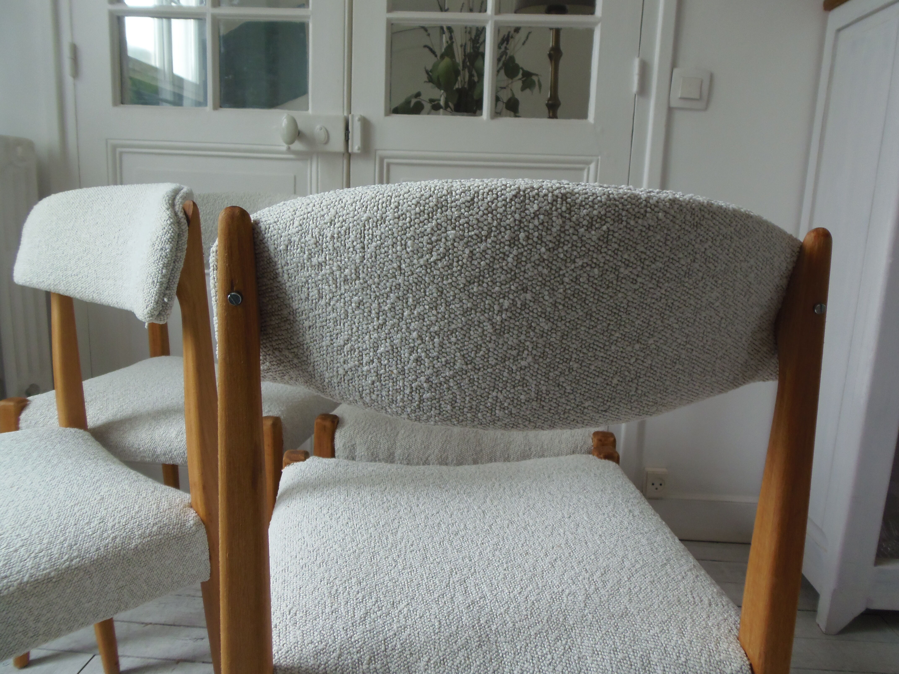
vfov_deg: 56.8
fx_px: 623
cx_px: 450
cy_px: 337
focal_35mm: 24
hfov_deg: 71.6
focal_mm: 4.3
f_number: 2.9
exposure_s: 1/30
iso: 100
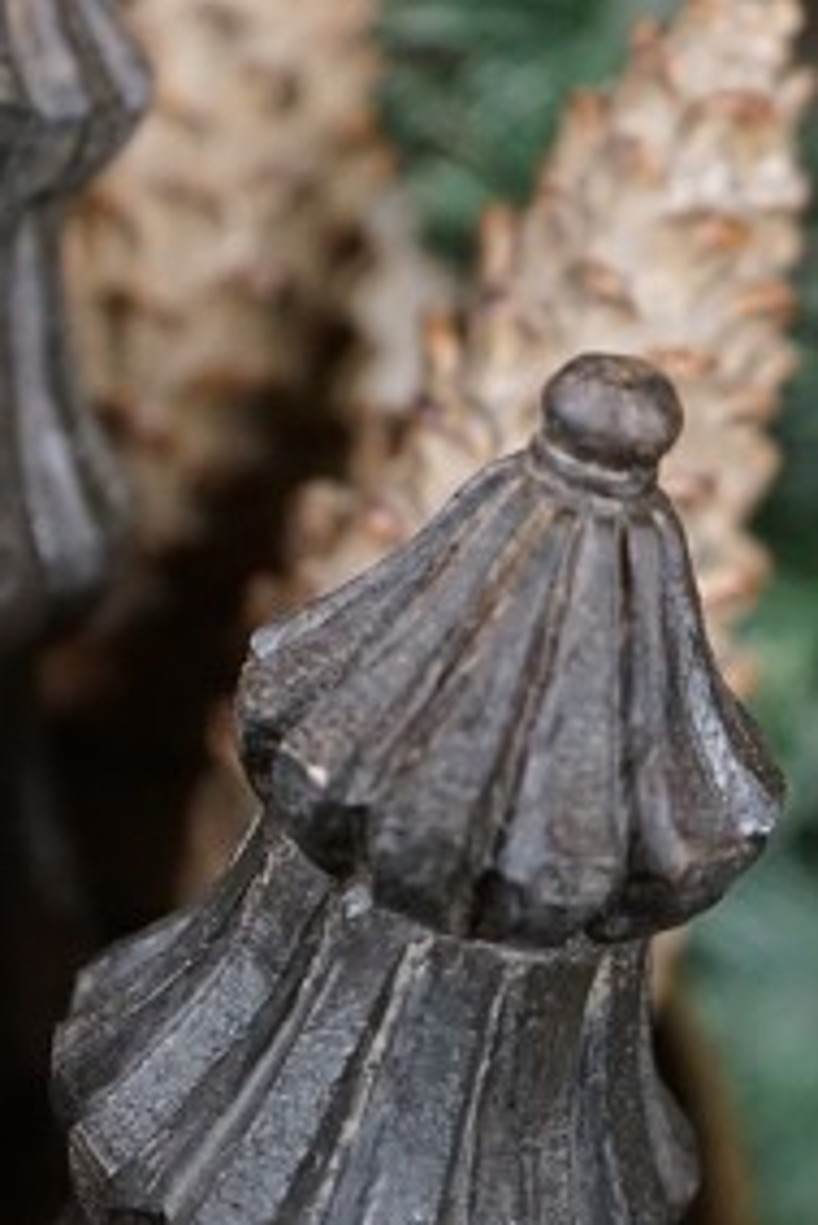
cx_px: 238
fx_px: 2383
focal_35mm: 70
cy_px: 714
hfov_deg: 19.4
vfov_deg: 28.8
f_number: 4
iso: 6400
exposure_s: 1/60
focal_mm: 33
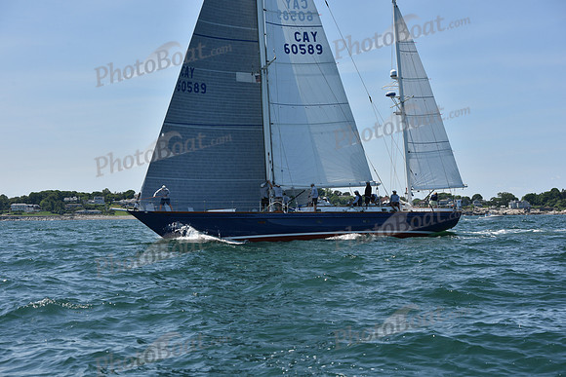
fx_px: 1101
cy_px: 188
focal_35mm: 70
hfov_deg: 28.8
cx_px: 283
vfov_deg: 19.5
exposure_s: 1/1000
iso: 250
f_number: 8
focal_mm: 70
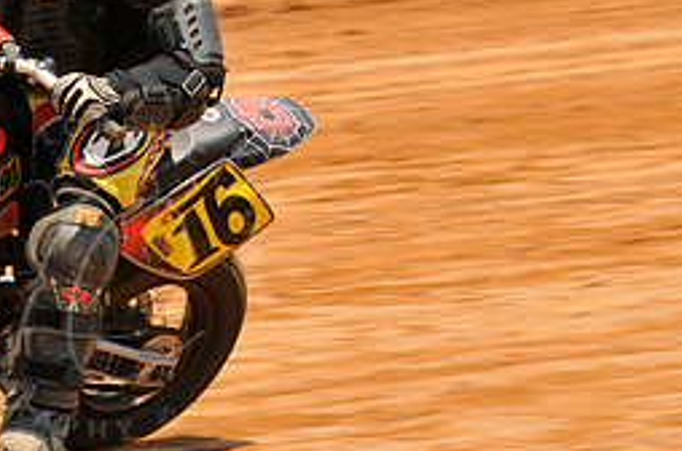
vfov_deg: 2.3
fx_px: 11017
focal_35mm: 583
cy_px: 31
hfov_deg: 3.5
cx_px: 102
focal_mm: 170
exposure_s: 1/400
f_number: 9
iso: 200
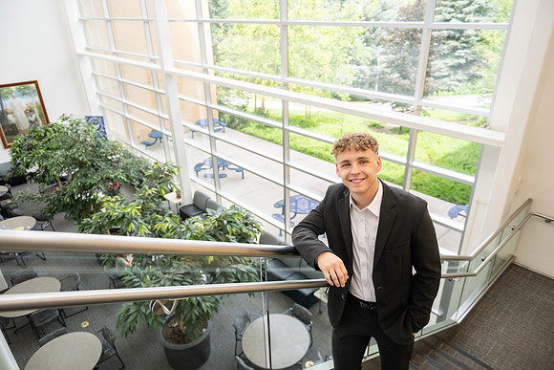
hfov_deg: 73.7
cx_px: 277
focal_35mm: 24
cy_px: 185
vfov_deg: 53.2
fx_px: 369
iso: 100
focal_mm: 24
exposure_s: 1/250
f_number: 2.8
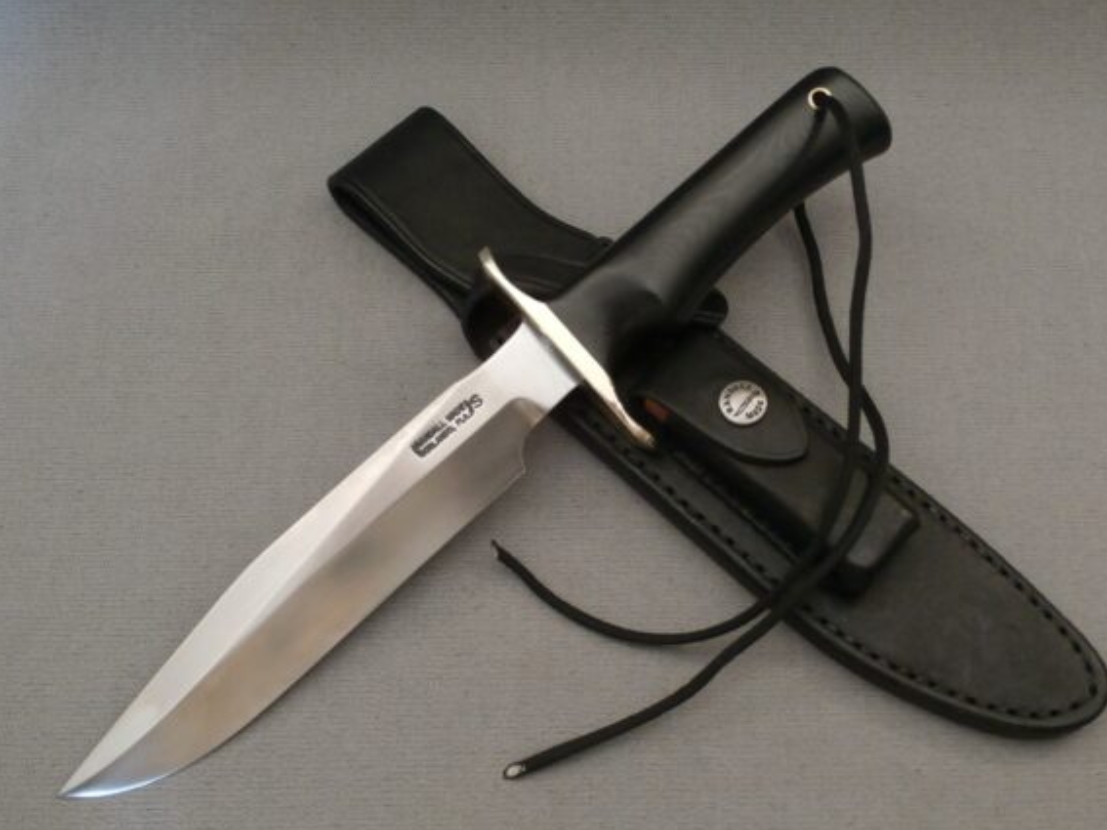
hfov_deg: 51.4
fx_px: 1151
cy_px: 434
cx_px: 576
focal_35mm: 36
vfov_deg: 39.6
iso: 400
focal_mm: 6
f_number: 3.4
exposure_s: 1/20
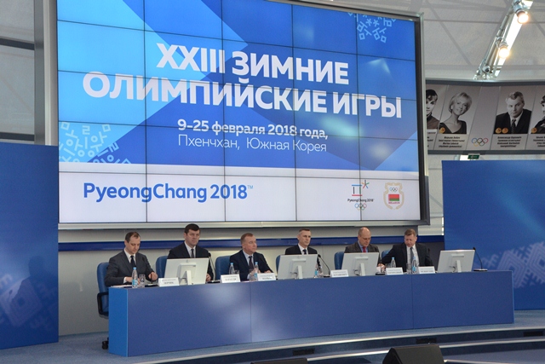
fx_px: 636
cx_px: 272
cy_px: 182
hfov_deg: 46.4
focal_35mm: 42
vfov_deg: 31.9
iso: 1250
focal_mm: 28
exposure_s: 1/250
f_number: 5
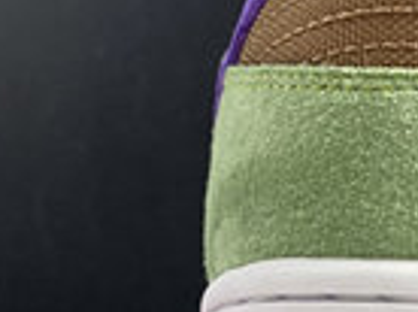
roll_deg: -0.4
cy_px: 541
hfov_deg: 13.6
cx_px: 727
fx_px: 1591
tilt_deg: +1.7
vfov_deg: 10.6
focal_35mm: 132
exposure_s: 1/115
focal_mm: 4.25
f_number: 1.8
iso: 125
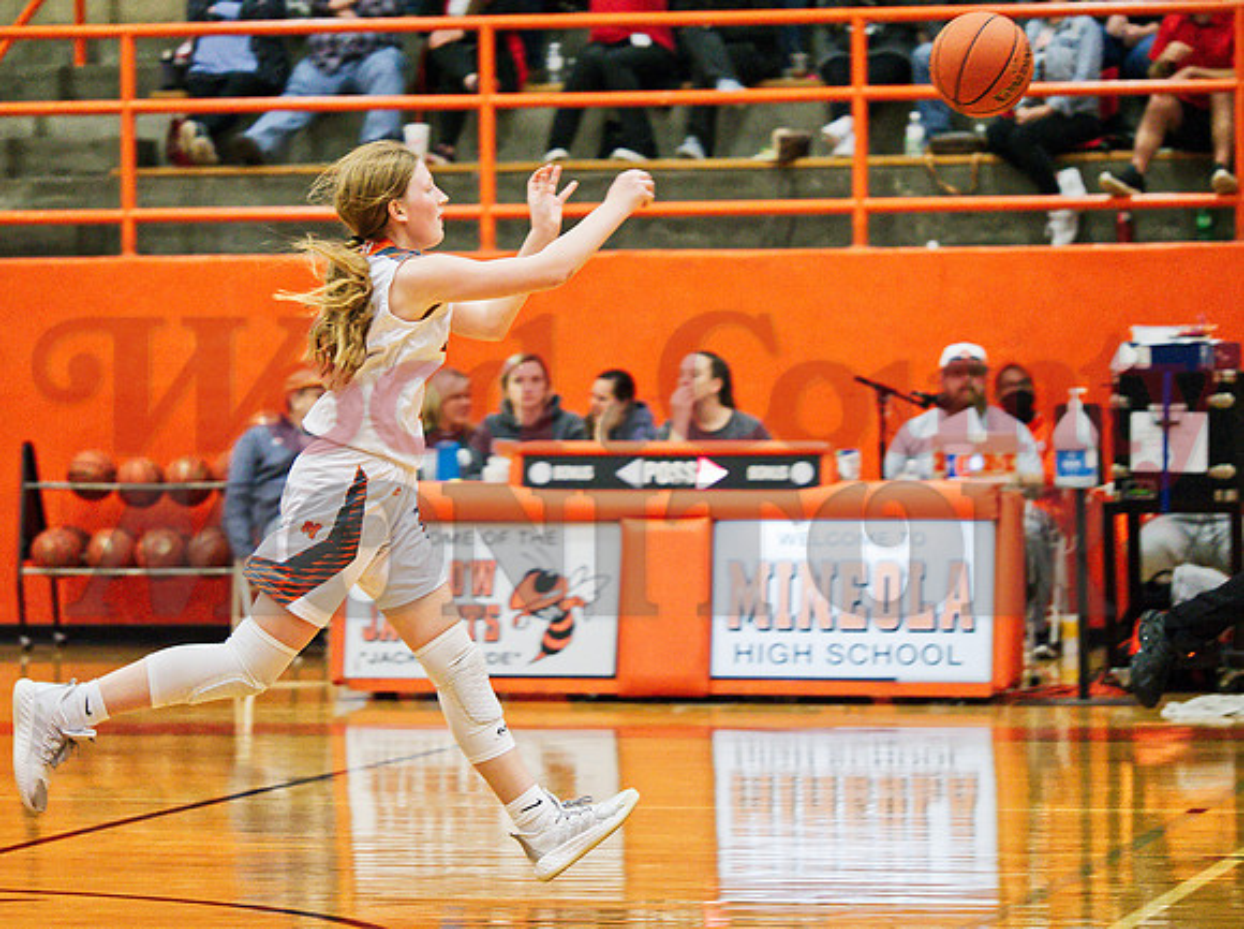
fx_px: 5382
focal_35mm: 150
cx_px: 622
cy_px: 464
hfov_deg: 13.2
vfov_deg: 9.9
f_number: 2.8
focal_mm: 75
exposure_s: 1/500
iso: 6400
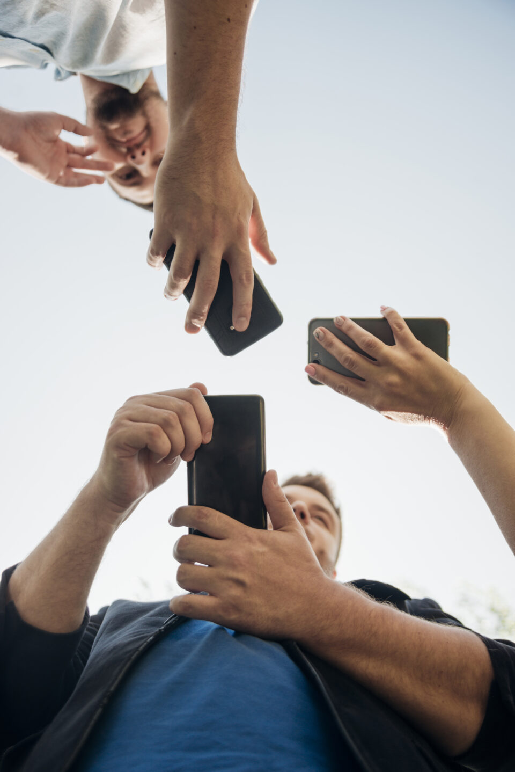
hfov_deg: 41.2
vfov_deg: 58.7
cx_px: 258
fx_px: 686
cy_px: 386
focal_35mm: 32
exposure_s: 1/400
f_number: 3
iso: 100
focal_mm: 32
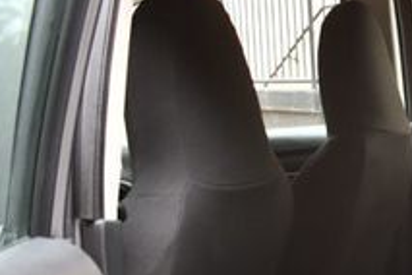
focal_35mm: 81
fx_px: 927
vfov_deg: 16.2
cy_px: 333
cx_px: 557
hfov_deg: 22.1
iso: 800
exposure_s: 1/160
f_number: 3.5
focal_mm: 18
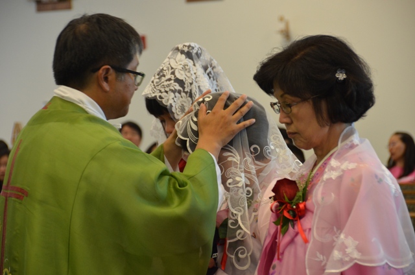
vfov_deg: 9.6
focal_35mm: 142
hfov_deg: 14.4
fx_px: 1639
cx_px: 208
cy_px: 138
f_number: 5.3
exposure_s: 1/30
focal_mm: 95
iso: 1100
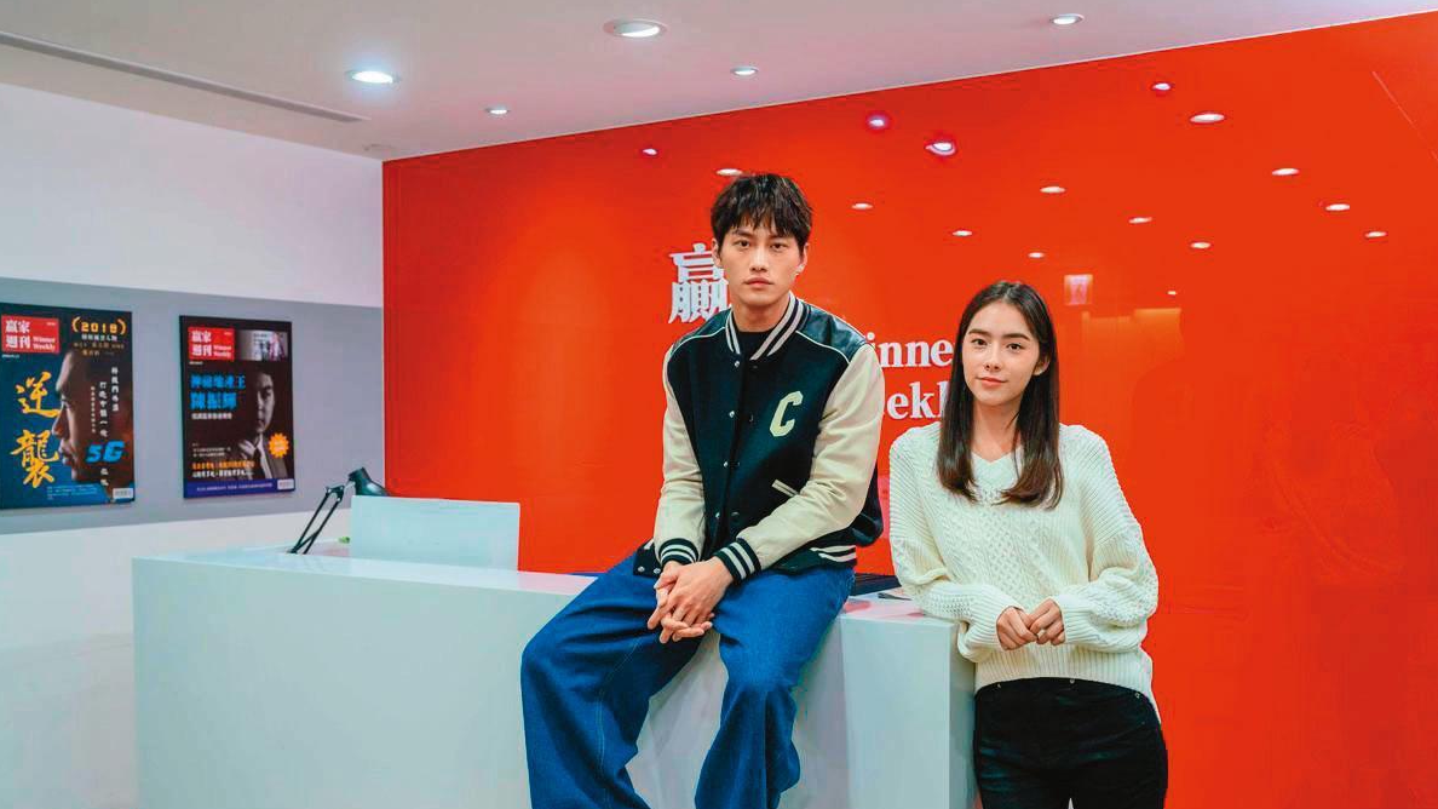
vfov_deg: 31.9
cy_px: 478
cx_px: 720
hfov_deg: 54.0
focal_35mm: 37
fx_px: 1411
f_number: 4.5
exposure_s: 1/80
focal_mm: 35
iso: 1250
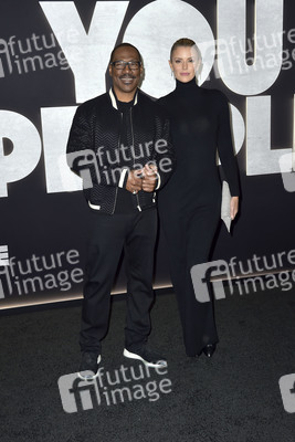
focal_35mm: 44
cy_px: 221
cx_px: 148
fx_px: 540
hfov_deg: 30.5
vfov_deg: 44.5
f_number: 6.3
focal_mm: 44
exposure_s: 1/250
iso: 500
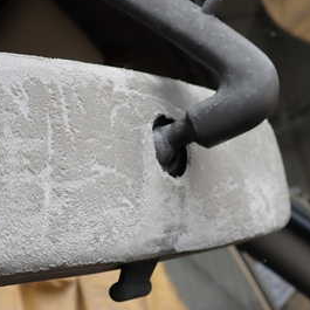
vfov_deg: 28.6
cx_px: 35
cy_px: 133
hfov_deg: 27.6
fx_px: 608
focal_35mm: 60
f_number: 3.2
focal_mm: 5.4
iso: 100
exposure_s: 1/320
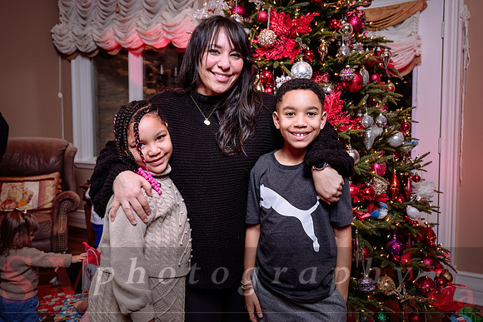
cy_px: 149
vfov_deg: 41.0
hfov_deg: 58.5
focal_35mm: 32
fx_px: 431
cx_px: 242
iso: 200
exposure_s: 1/60
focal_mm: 29.5
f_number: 4.5
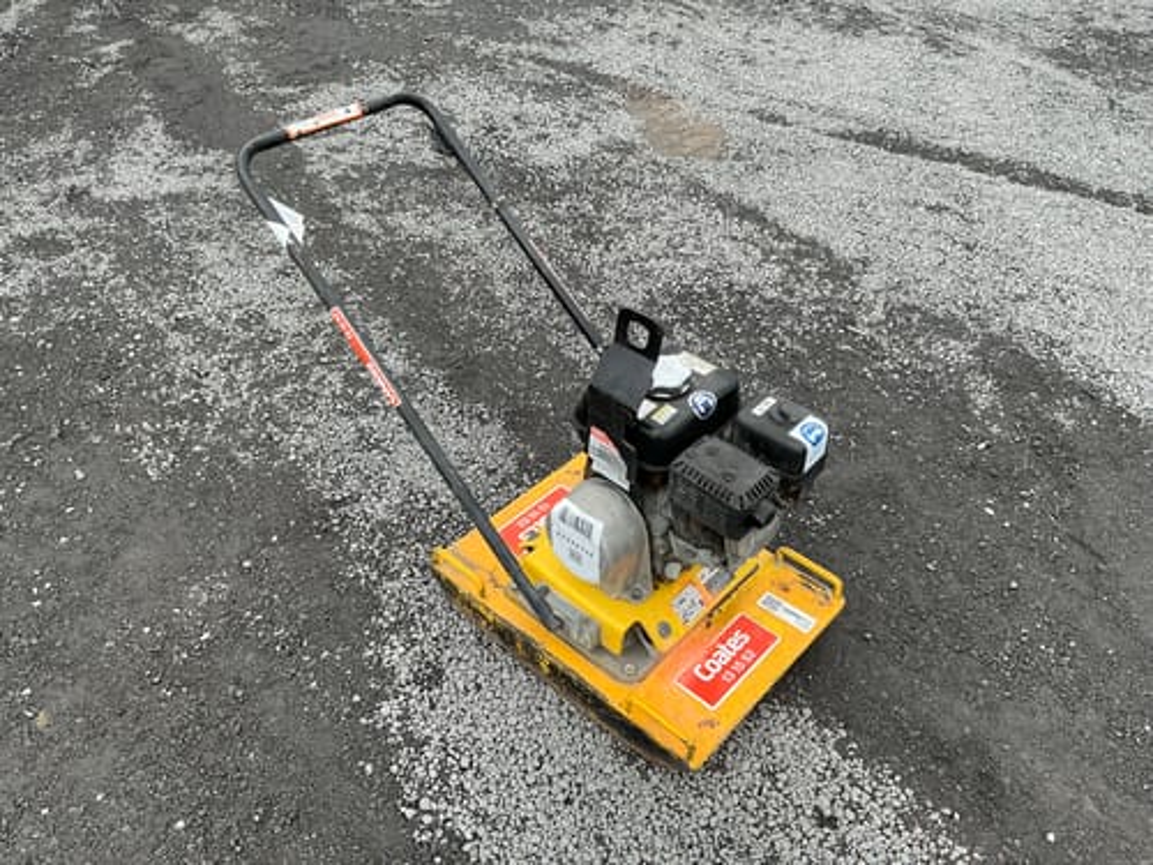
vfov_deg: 49.7
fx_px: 933
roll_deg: +0.4
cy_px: 432
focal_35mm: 28
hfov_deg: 63.4
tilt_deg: -40.3
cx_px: 576
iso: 25
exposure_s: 1/419
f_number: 1.8
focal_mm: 3
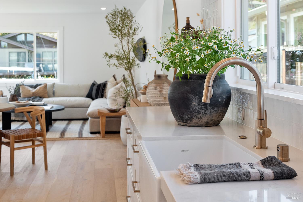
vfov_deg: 27.0
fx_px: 421
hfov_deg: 39.6
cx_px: 152
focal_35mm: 50
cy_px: 101
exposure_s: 1/160
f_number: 10
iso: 640
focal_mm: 50
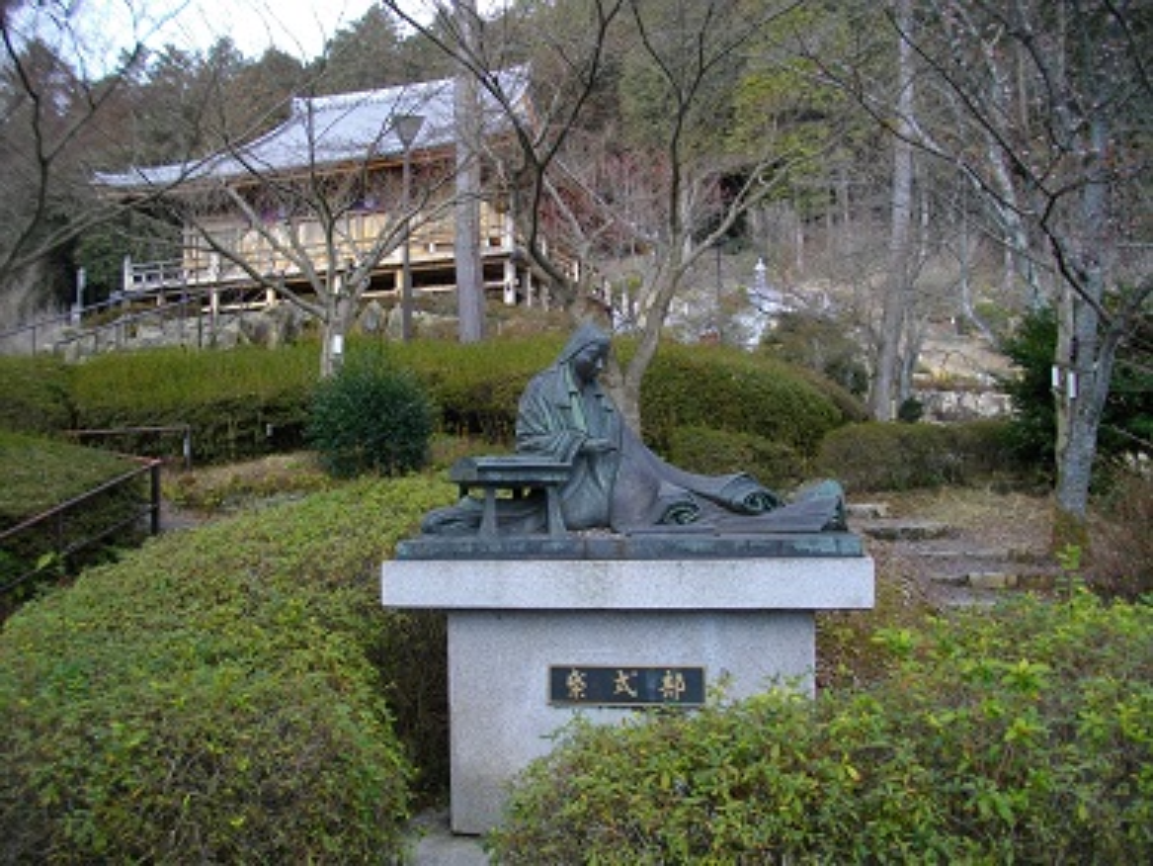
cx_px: 576
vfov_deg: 44.2
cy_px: 433
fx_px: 1066
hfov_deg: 56.8
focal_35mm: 32
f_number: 2.9
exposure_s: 1/125
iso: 124
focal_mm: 5.7
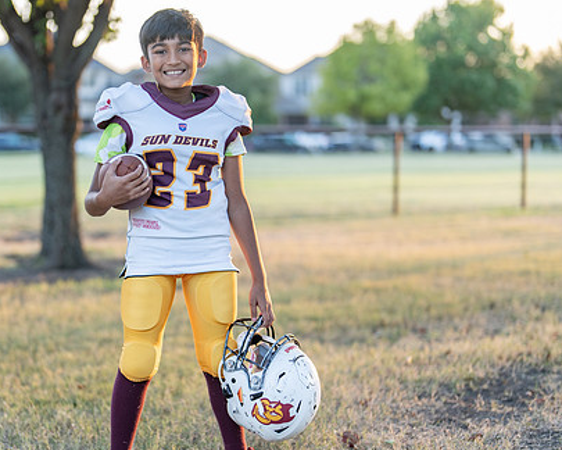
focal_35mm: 76
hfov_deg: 25.0
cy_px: 241
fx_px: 1264
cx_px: 208
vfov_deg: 20.2
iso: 160
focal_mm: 50
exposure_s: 1/500
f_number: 1.2
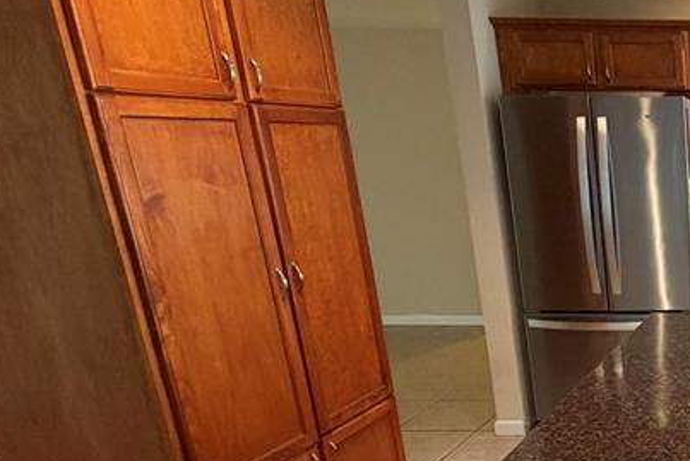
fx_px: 709
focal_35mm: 37
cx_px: 853
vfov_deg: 35.4
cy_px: 332
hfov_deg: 37.3
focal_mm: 2.22
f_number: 2.2
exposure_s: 1/60
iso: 400
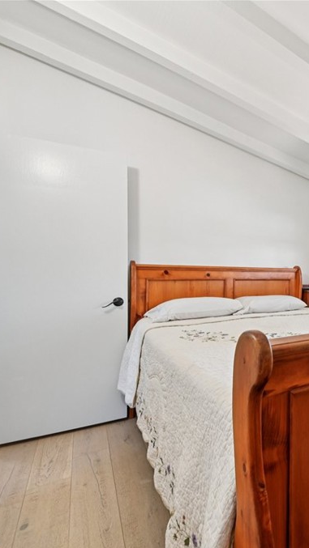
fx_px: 277
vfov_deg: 89.6
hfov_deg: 49.1
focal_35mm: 19
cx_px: 301
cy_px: 275
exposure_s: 1/5
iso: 250
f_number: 8
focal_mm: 12
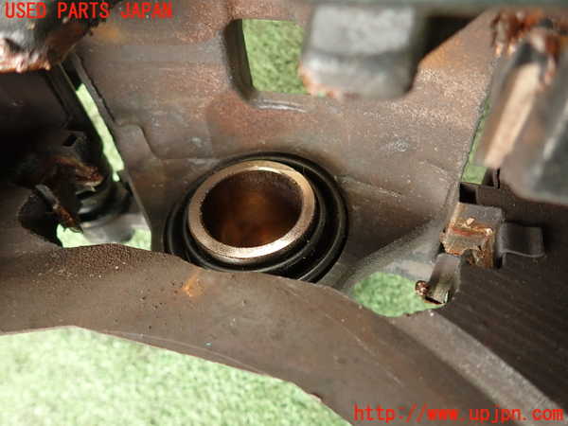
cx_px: 284
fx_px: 410
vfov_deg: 54.9
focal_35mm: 25
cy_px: 213
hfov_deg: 69.4
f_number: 2
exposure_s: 1/60
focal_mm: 4.5
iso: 200
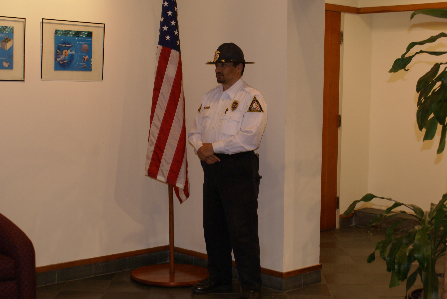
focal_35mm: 60
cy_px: 150
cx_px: 224
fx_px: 746
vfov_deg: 22.7
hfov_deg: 33.4
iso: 400
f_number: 5.6
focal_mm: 40
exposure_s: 1/20
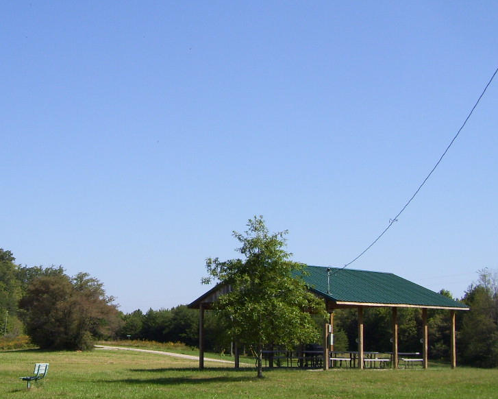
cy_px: 204
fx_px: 855
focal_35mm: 58
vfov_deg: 26.2
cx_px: 126
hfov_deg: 31.9
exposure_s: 1/640
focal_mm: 6
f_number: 4.8
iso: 80
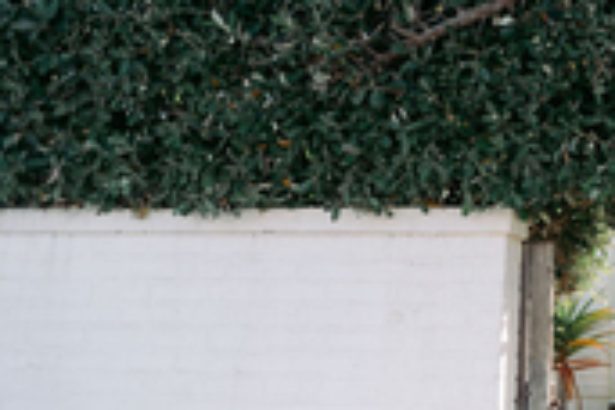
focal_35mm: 56
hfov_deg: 30.8
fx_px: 957
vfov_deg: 24.1
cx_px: 716
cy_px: 261
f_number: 2.8
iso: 250
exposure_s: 1/2000
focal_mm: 24
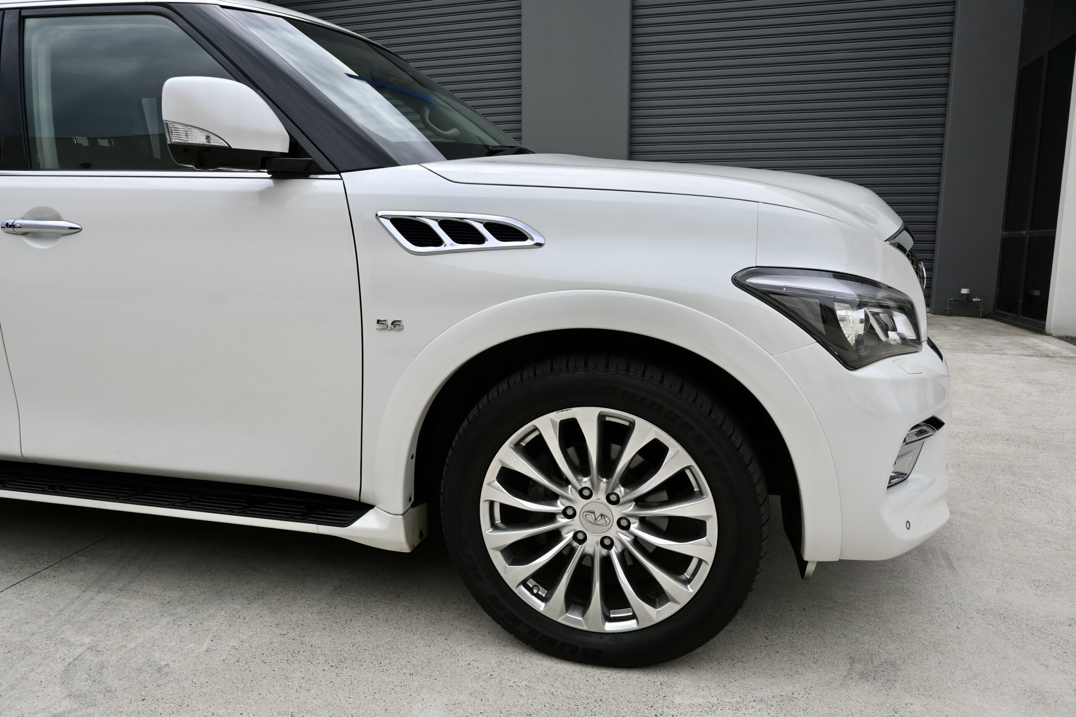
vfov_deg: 53.1
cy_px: 358
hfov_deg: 73.7
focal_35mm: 24
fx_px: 717
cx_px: 538
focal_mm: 16
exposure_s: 1/400
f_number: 7.1
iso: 100
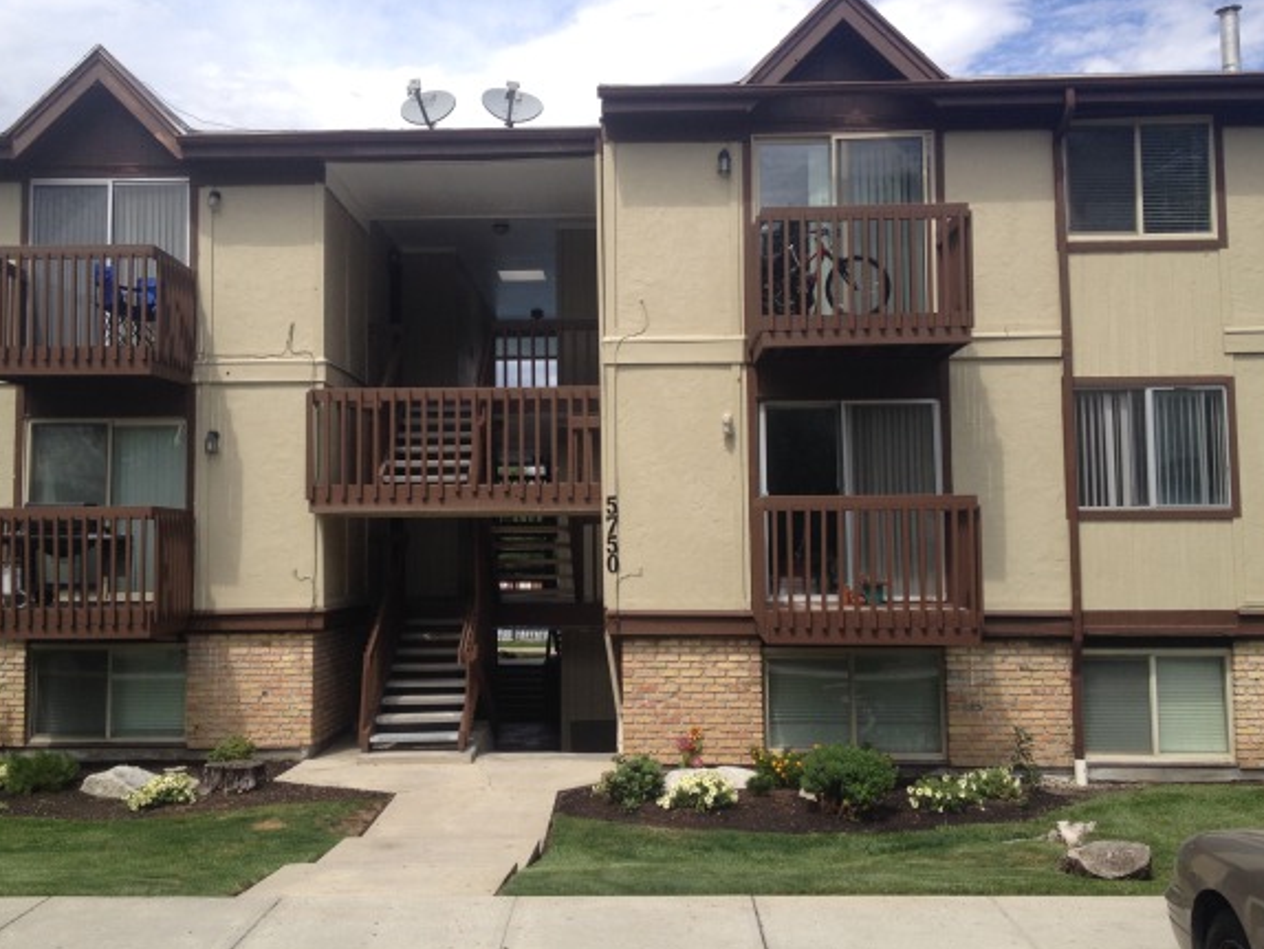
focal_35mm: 39
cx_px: 597
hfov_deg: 47.8
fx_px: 1425
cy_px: 467
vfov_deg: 36.8
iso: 50
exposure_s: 1/1284
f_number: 2.4
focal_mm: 4.28
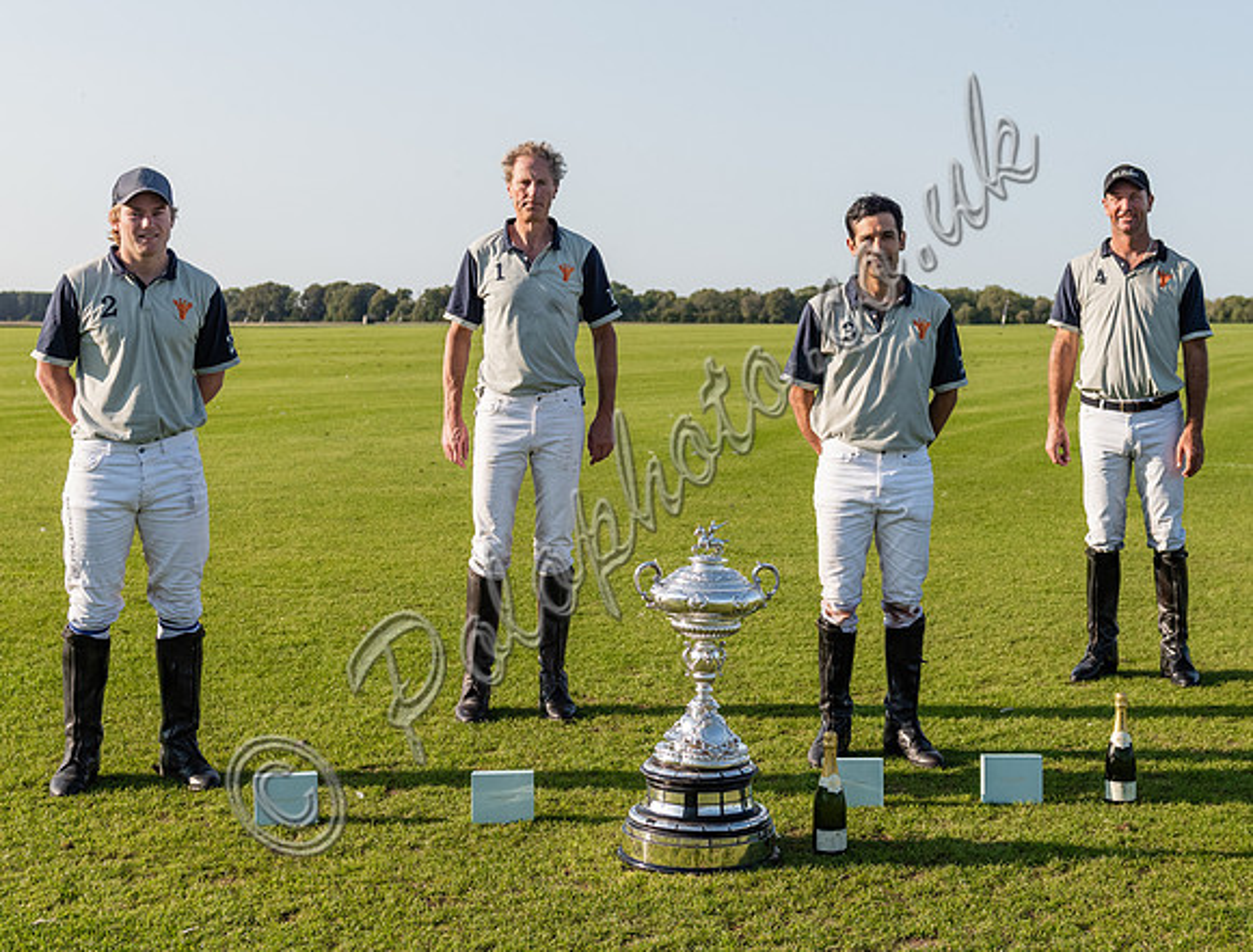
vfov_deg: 27.0
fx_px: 1982
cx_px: 651
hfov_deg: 35.1
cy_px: 365
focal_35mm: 54
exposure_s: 1/4000
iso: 400
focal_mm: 36
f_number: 4
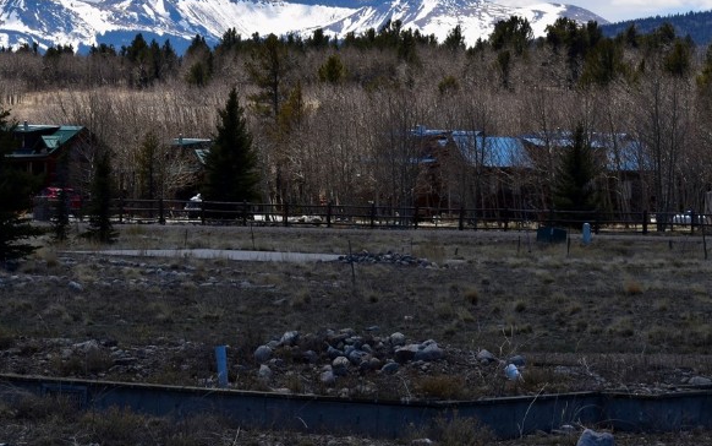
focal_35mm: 227
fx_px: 4406
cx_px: 262
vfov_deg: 5.8
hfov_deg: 9.2
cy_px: 56
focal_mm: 75
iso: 100
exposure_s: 1/200
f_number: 13
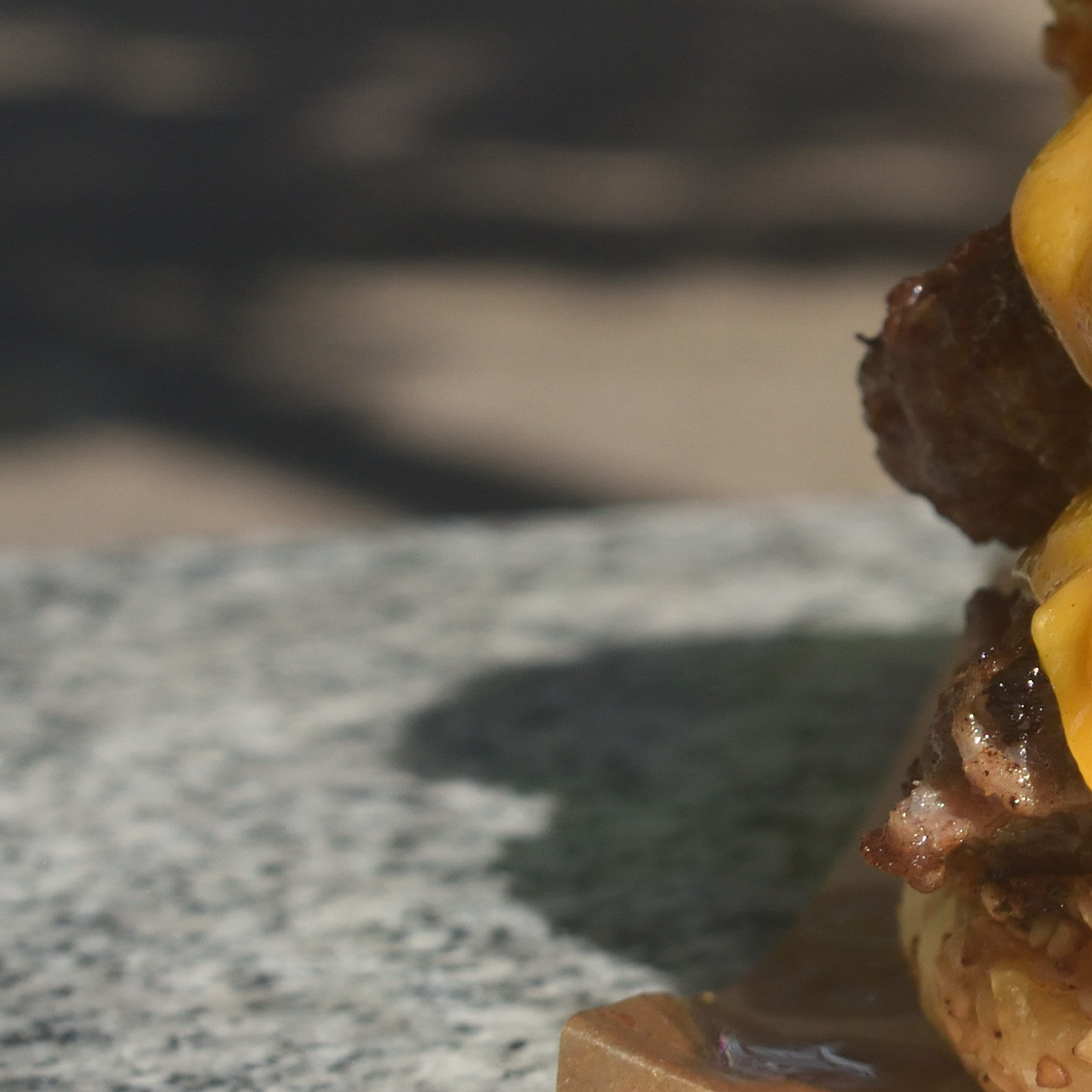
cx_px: 1829
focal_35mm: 160
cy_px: 173
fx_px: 5710
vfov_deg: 10.9
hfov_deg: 10.4
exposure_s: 1/500
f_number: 8
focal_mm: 32
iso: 200
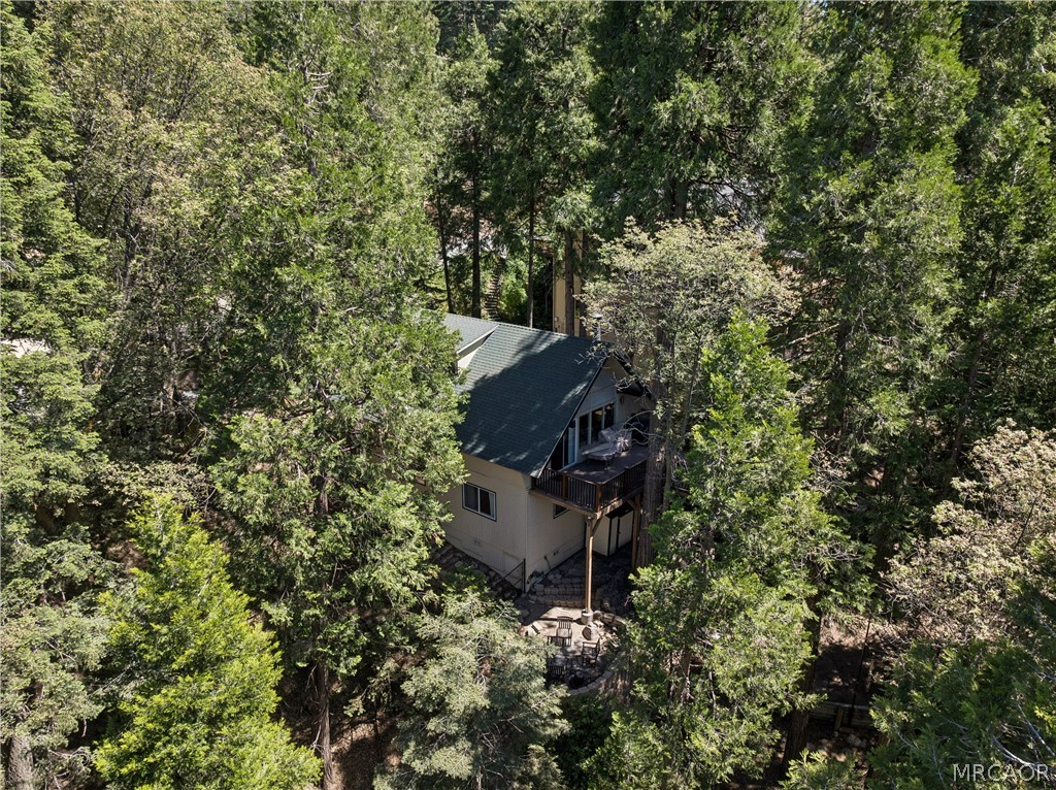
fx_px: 731
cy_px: 395
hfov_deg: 71.6
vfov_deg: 56.7
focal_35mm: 24
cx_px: 528
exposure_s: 1/30
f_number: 2.8
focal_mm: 12.3
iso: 110
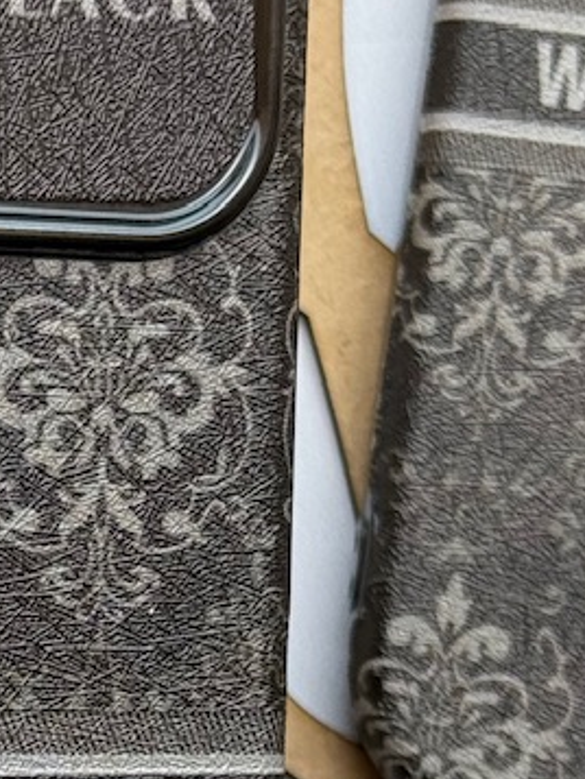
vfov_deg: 11.4
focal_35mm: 172
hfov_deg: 8.5
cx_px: -133
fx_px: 3873
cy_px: 812
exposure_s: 1/481
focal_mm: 6.76
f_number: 1.78
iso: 64
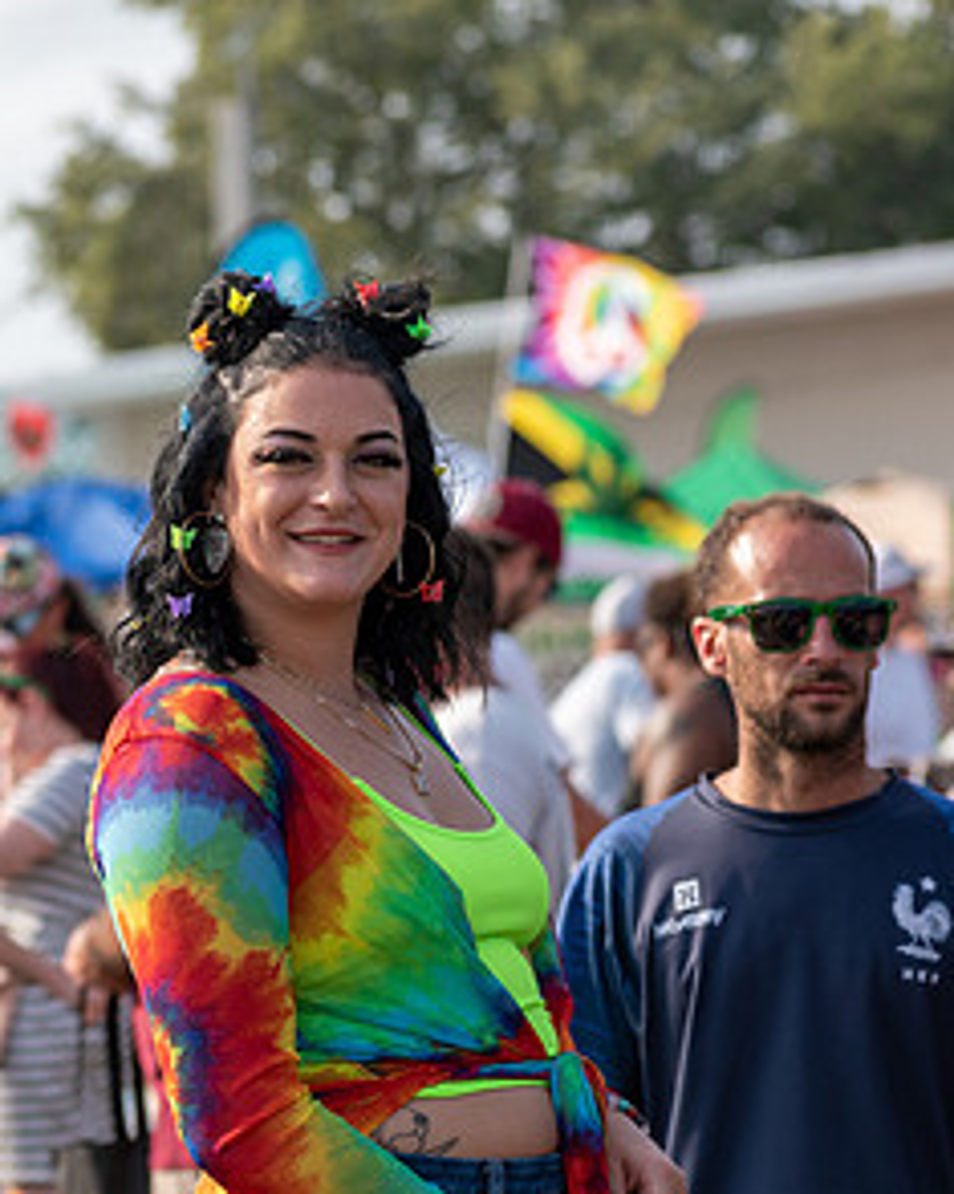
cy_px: 902
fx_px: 9887
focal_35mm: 280
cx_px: 463
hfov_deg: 5.5
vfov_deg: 6.9
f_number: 6.3
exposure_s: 1/640
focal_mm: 130
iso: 200
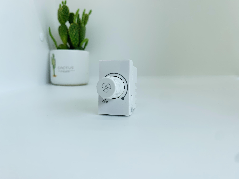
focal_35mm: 26
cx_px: 120
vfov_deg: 53.1
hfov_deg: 67.3
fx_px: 180
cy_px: 90
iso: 25
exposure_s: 1/381
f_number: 1.8
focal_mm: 4.25
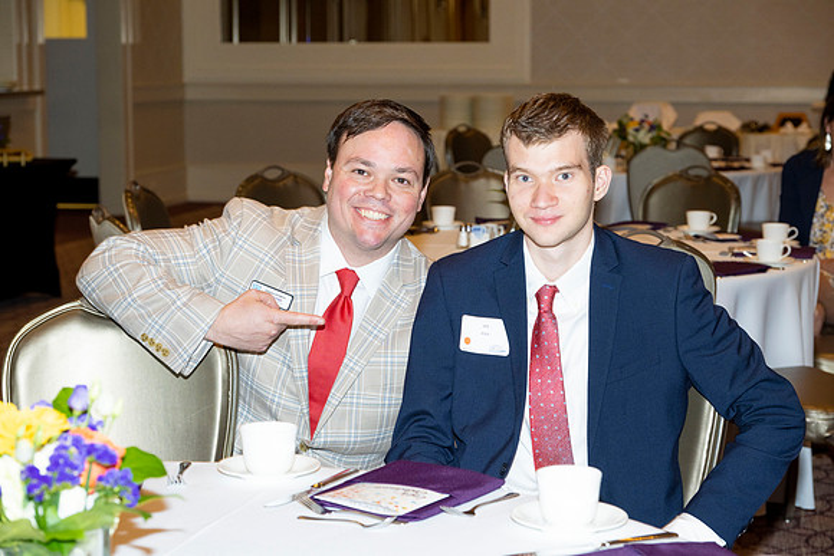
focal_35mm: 70
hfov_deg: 28.8
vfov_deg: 19.5
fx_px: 1622
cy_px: 278
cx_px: 417
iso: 1000
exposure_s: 1/100
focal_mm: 70
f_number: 5.6
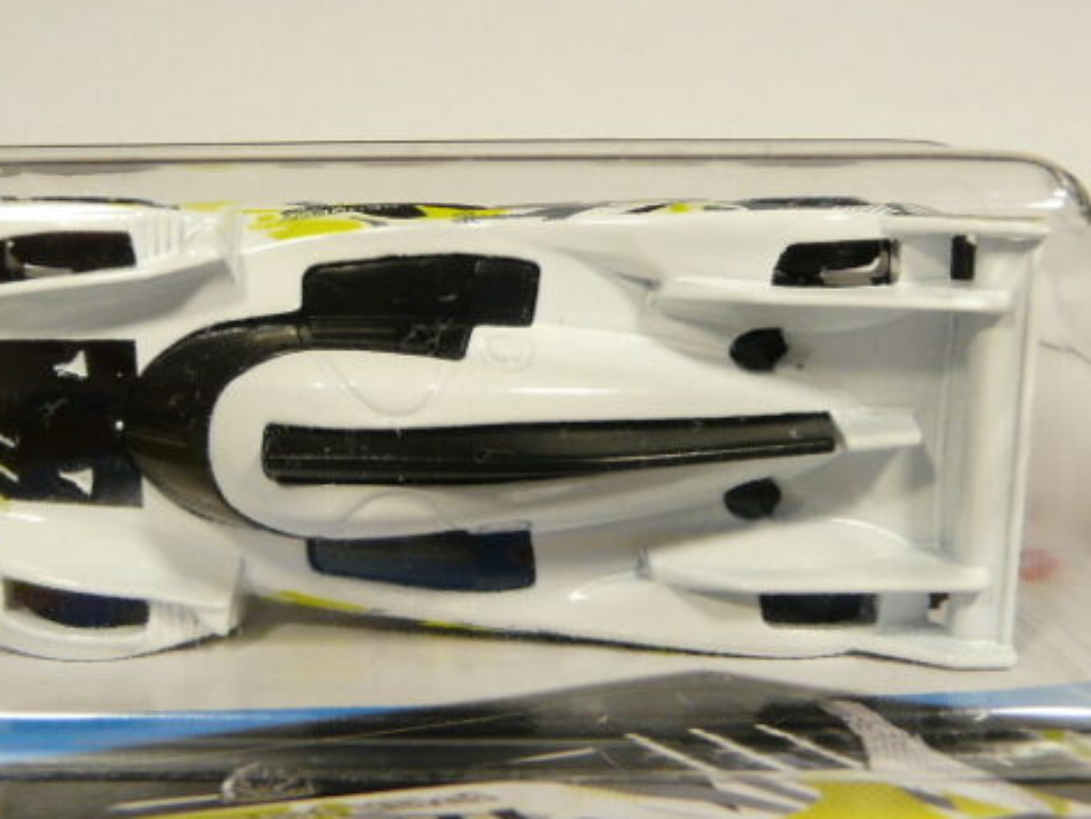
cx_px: 473
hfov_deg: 36.8
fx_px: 1639
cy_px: 348
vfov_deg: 28.0
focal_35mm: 52
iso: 100
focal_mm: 4.6
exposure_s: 1/60
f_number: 2.8
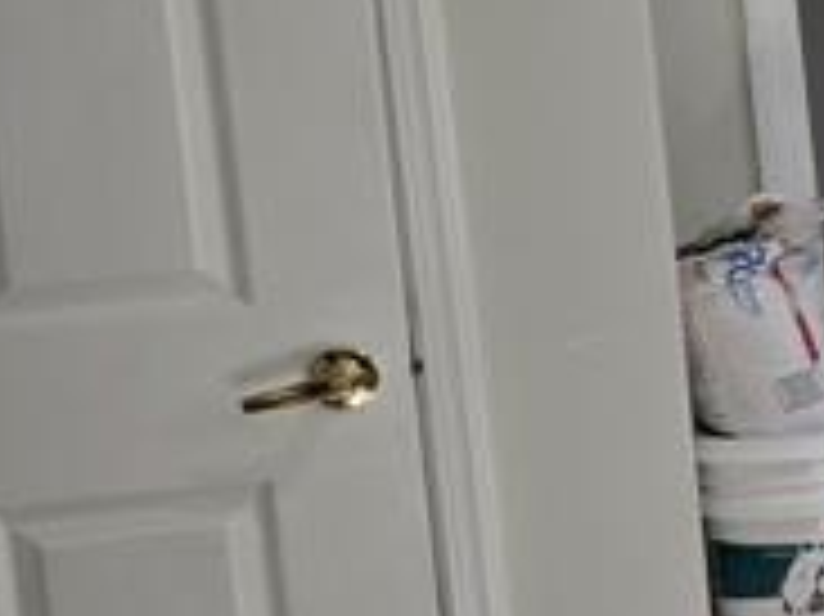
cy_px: 126
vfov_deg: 11.4
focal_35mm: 129
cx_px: 1972
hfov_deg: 12.2
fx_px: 3069
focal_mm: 5.4
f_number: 1.8
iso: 50
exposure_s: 1/120
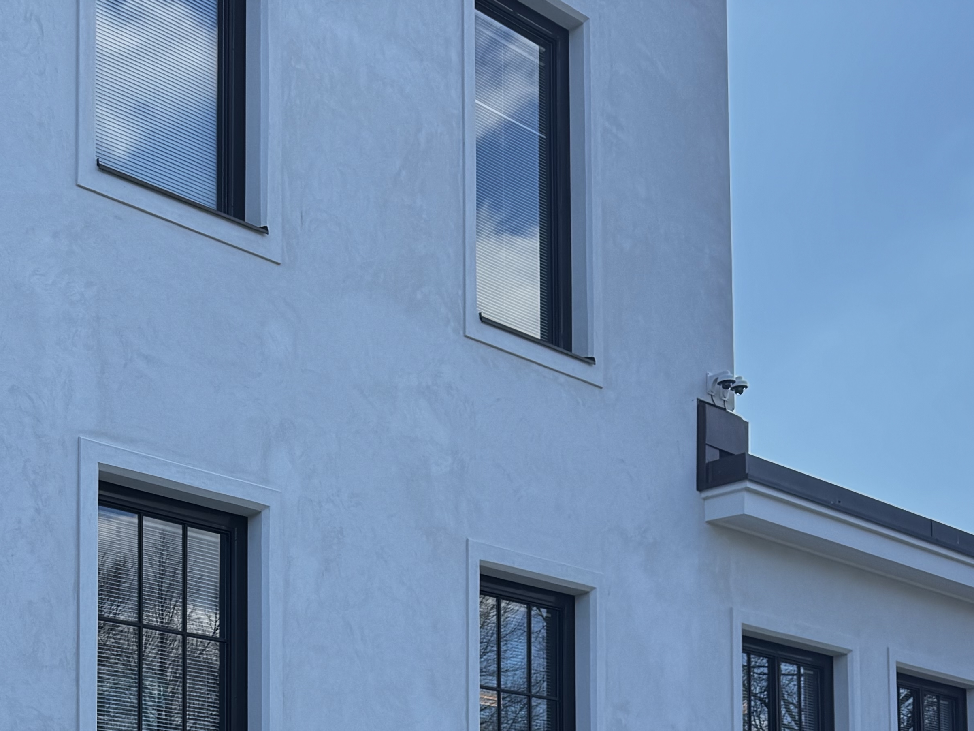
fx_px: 1604
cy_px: 865
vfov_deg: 23.6
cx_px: 201
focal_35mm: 57
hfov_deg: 32.9
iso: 80
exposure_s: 1/1560
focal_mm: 6.76
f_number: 1.78
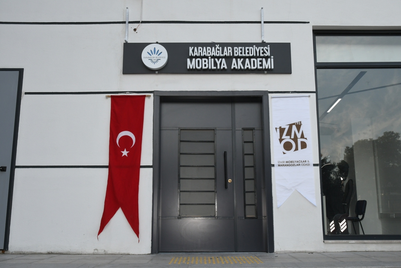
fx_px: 401
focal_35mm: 36
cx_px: 200
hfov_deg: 53.1
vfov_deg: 36.9
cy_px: 134
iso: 800
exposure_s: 1/250
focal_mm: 24
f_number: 13
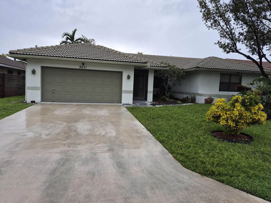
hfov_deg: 73.9
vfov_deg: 58.9
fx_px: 180
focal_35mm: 23
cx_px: 136
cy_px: 102
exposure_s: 1/400
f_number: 1.8
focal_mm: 5.4
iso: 25
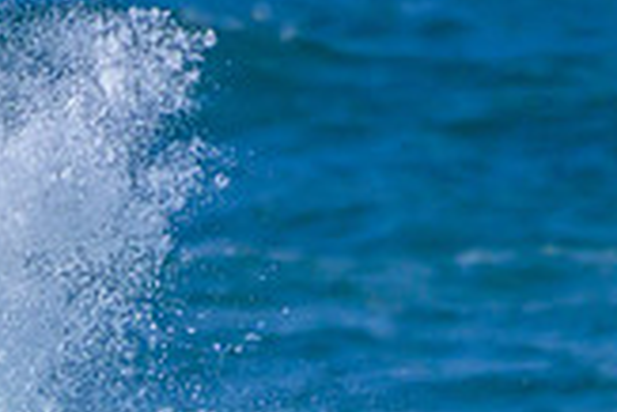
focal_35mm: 3552
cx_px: -227
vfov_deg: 0.4
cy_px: 637
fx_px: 60930
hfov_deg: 0.6
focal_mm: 1000
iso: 1000
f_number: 11
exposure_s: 1/2500
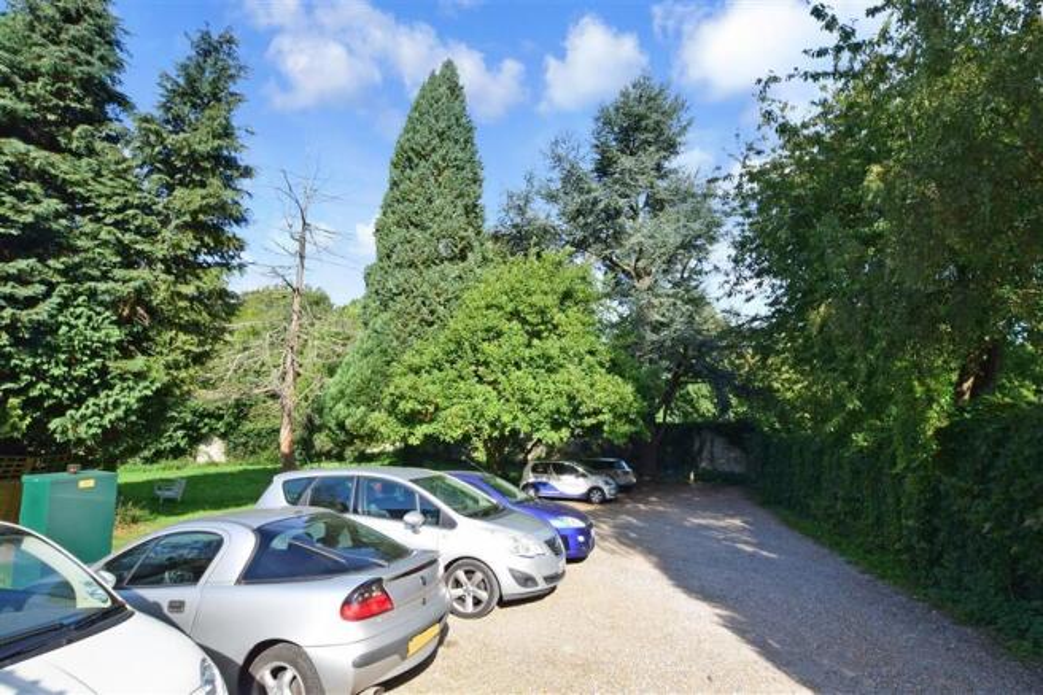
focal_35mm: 16
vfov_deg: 72.0
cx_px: 522
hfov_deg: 95.0
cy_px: 348
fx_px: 478
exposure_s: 1/40
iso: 200
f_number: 14
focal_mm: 11
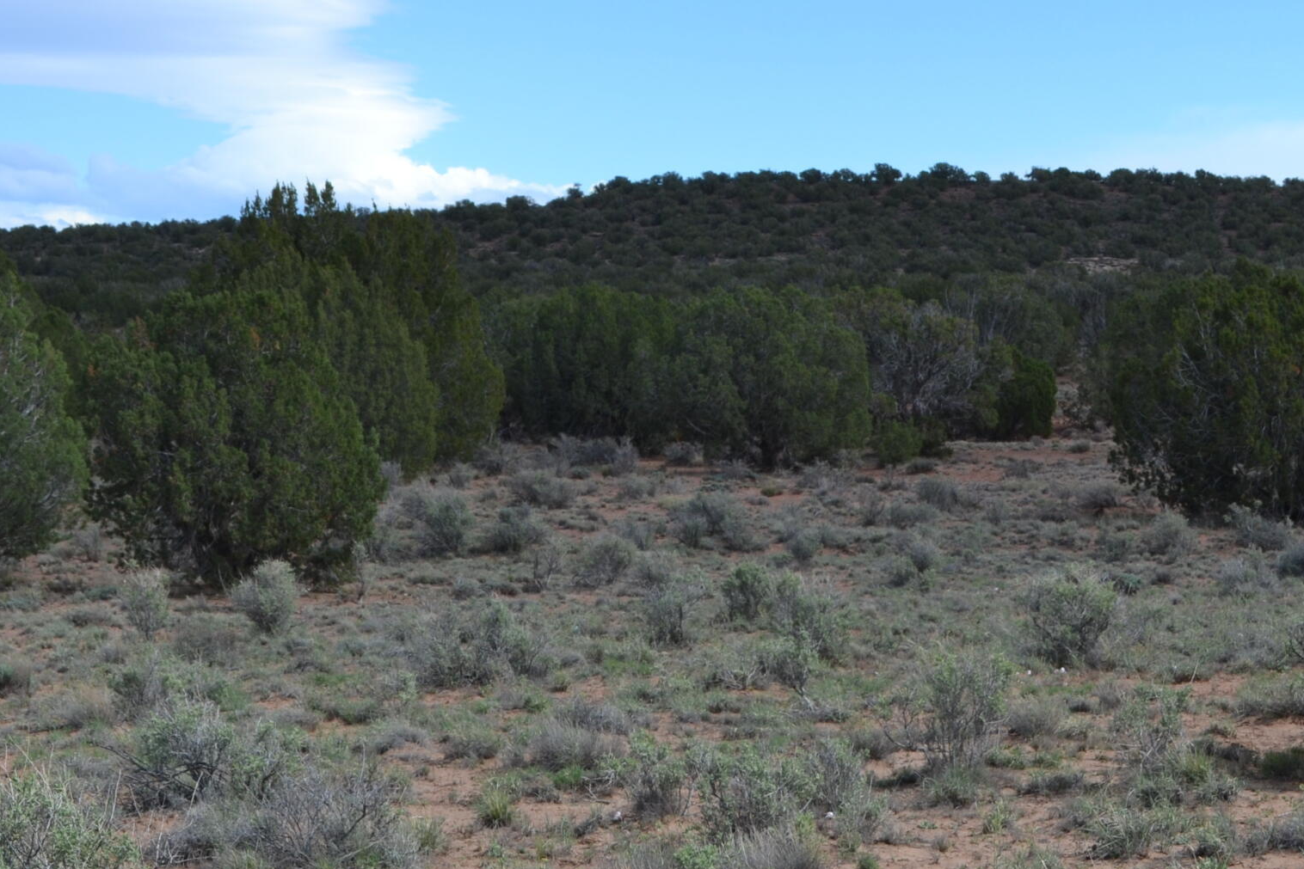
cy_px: 220
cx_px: 600
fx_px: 3441
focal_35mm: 95
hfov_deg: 21.5
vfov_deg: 14.3
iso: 100
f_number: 8
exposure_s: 1/250
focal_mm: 32
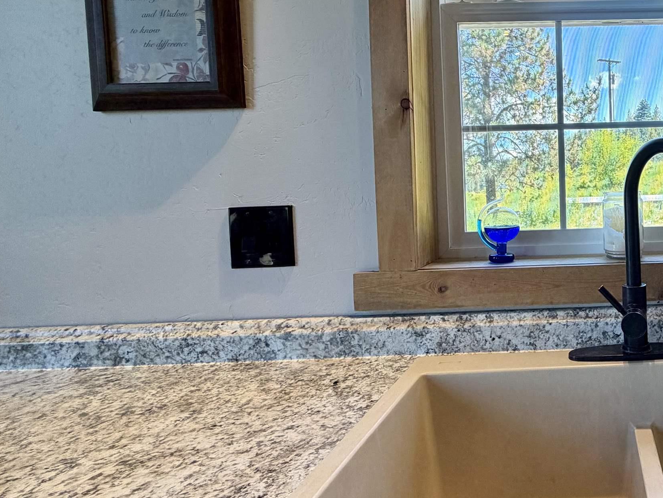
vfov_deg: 52.6
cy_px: 191
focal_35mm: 26
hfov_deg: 57.1
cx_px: 606
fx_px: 498
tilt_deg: -1.8
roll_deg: +1.7
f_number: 2.2
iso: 125
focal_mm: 2.22
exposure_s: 1/120
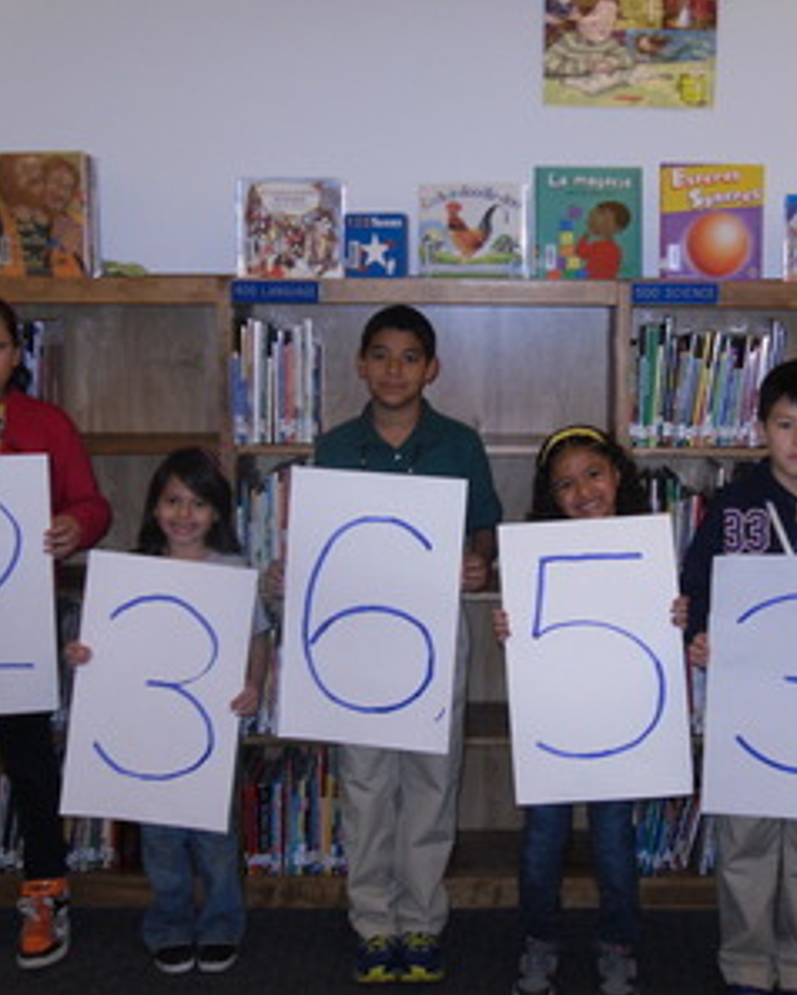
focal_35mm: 46
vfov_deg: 40.3
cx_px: 492
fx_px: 1355
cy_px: 496
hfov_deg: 32.6
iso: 100
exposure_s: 1/45
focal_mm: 6.3
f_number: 3.5
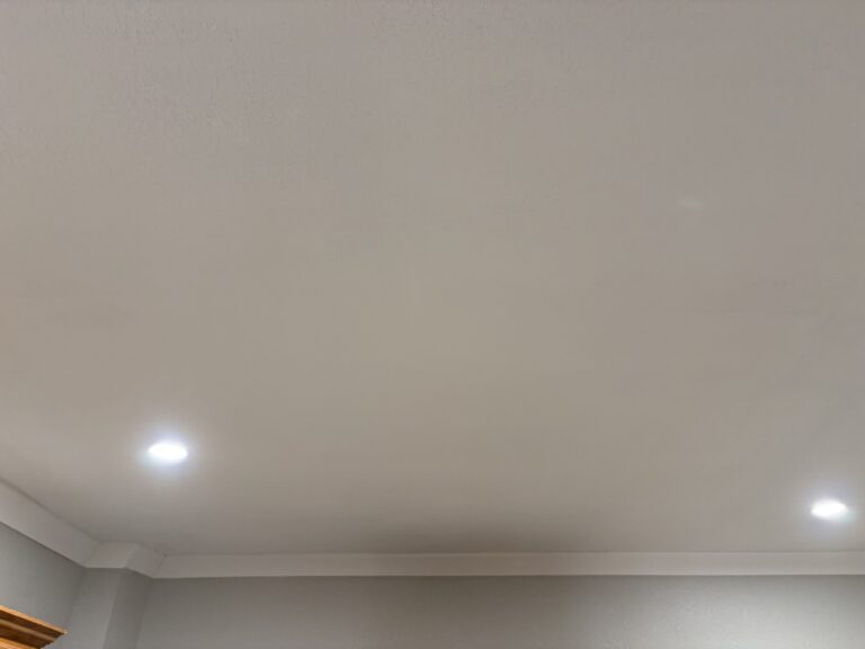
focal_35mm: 26
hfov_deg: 67.3
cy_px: 324
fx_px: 650
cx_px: 432
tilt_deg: +33.2
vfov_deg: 53.1
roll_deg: -1.9
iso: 160
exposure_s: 1/60
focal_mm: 5.96
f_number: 1.6
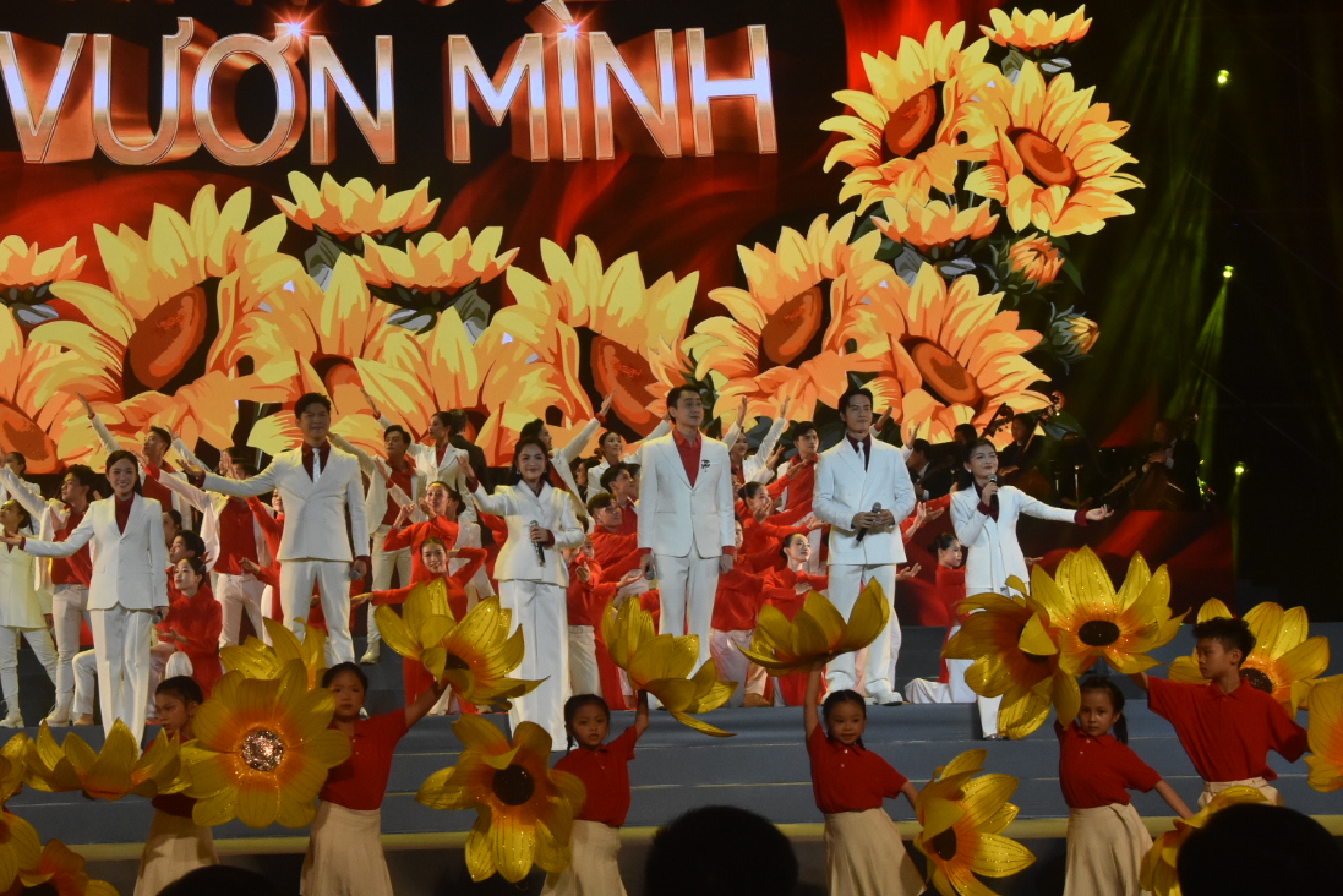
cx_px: 444
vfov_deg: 14.7
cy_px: 361
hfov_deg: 21.8
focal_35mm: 93
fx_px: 3470
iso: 1600
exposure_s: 1/200
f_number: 13
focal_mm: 42
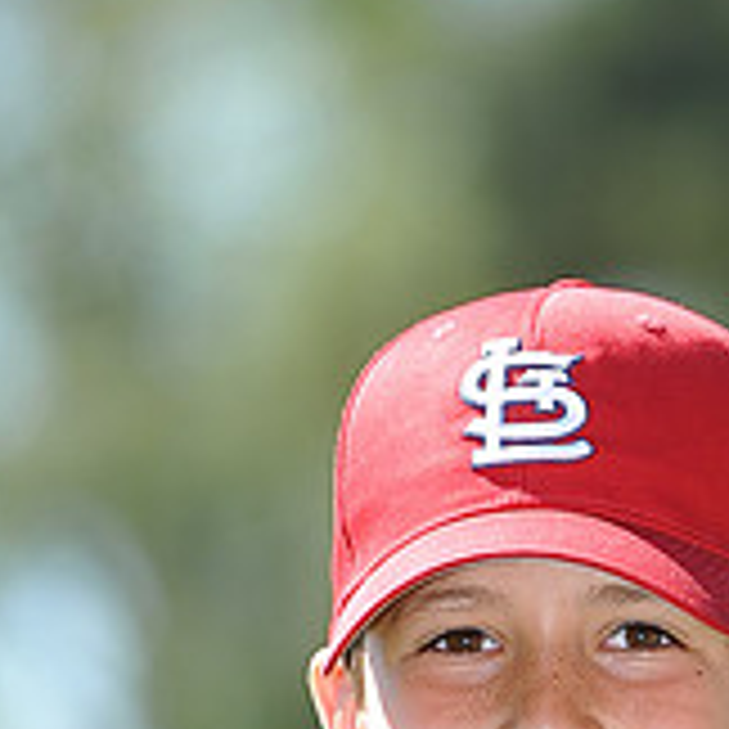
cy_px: 950
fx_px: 14510
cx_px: 554
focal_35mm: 609
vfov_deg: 2.9
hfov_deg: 2.9
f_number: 4.5
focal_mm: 200
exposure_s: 1/500
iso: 200
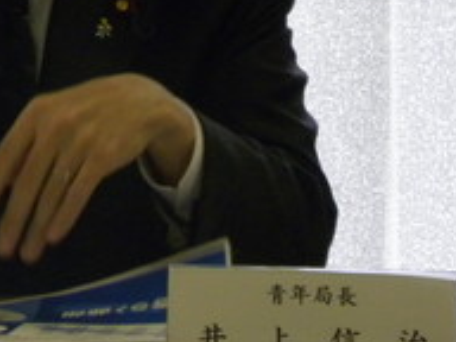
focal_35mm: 728
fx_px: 9590
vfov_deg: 2.0
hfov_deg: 2.7
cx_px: 52
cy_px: -62
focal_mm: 51.8
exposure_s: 1/69.3
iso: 400
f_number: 4.5
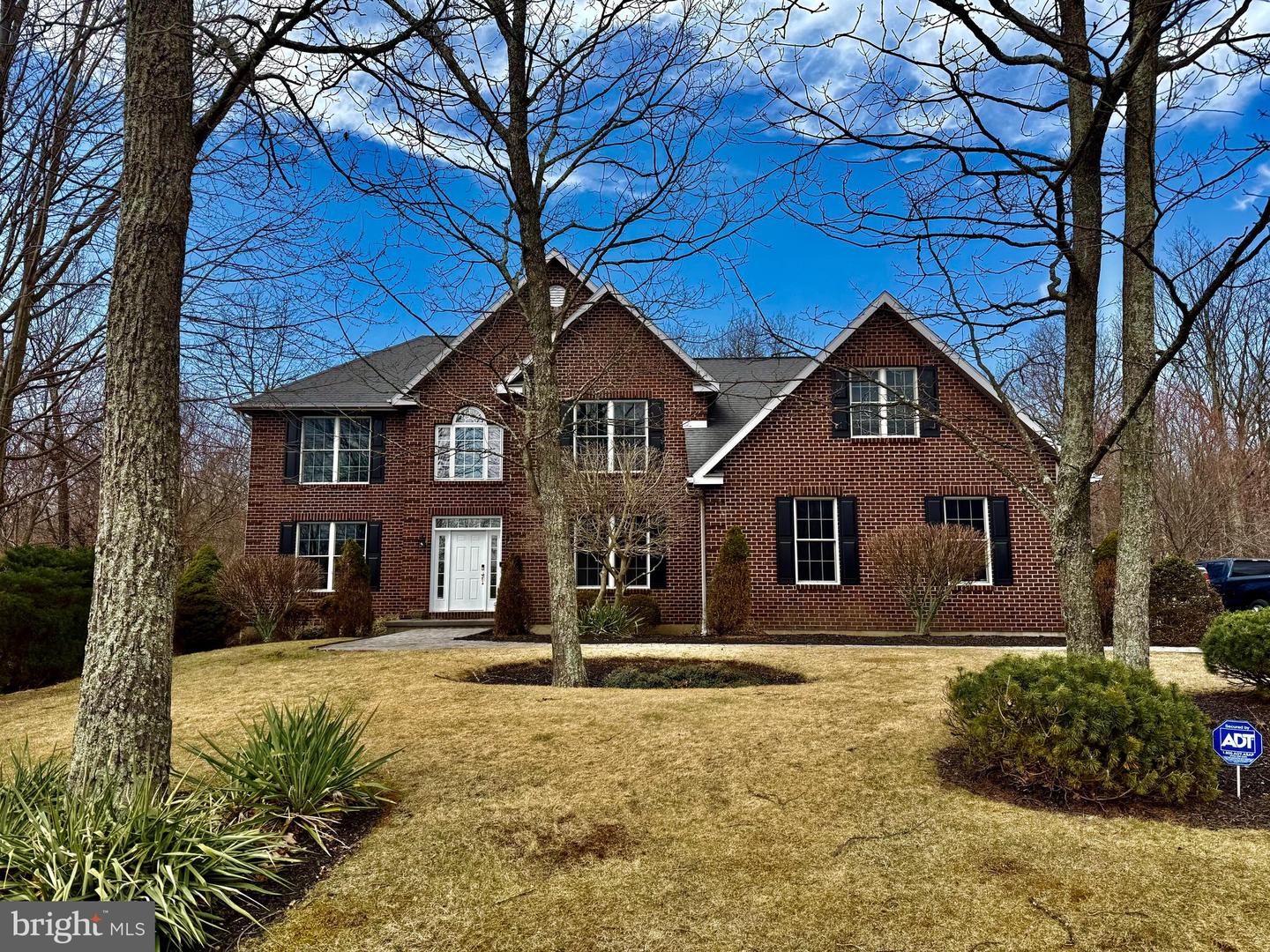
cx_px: 635
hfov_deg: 71.6
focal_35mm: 24
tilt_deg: +8.1
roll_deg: -0.1
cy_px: 476
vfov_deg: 56.8
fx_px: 881
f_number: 1.78
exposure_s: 1/2525
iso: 80
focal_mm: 6.76
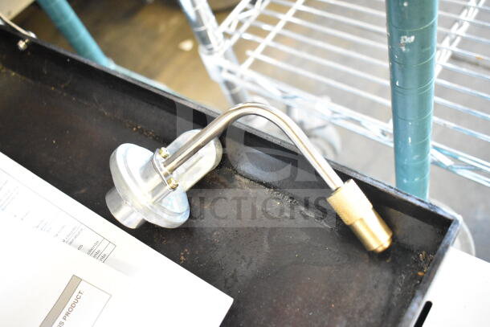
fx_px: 511
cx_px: 245
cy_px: 164
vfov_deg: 35.5
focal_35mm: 38
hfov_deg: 51.3
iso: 7200
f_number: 4
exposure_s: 1/40
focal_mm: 25
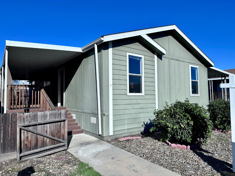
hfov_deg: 71.6
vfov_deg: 56.8
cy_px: 88
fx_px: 163
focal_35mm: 24
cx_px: 118
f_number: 1.78
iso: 80
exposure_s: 1/7576
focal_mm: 6.86
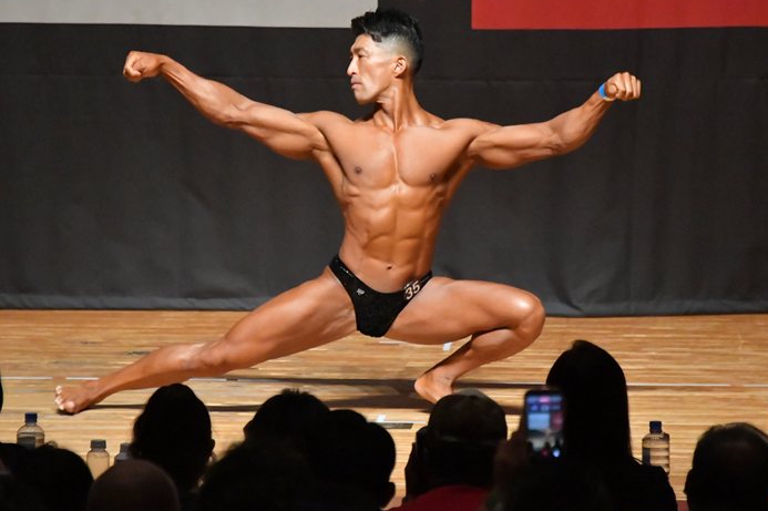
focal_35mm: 386
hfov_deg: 5.3
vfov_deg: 3.6
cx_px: 376
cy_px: 237
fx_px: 8229
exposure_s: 1/400
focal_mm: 230
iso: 12800
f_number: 5.6
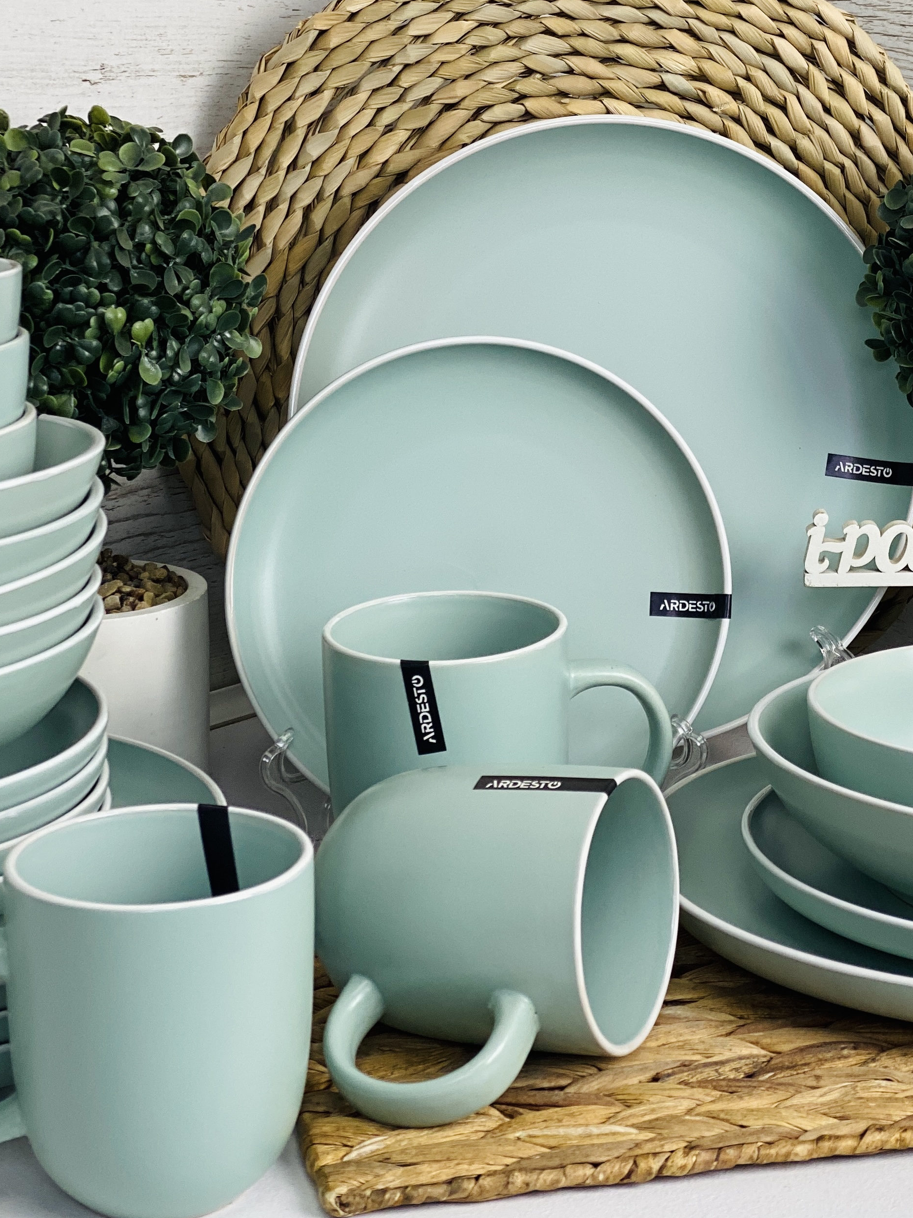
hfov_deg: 17.5
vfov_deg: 23.1
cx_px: 622
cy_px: 329
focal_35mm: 84
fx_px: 2954
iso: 40
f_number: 2
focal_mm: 6
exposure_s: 1/100
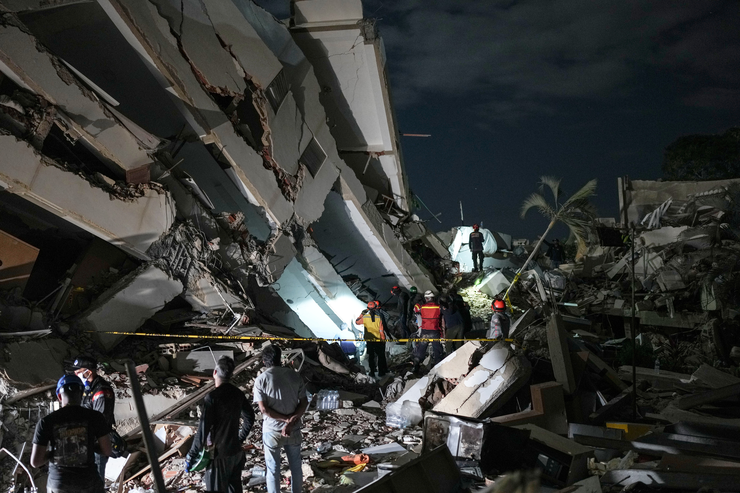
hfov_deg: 54.4
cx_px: 370
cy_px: 246
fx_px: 719
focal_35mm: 35
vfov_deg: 37.9
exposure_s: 1/15
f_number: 1.4
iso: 2500
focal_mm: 35
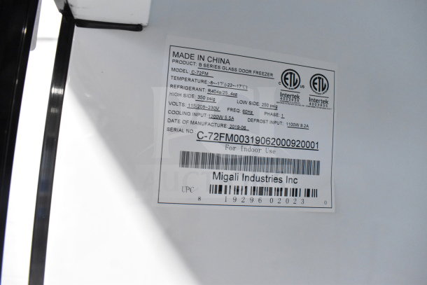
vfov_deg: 48.0
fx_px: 320
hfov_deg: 67.4
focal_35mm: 27
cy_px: 142
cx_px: 214
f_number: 6.3
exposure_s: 1/160
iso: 6400
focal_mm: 18
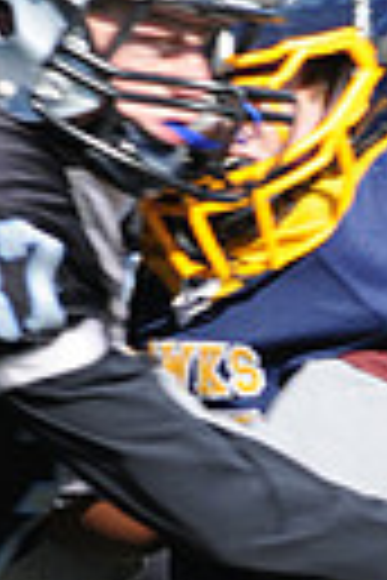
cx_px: 268
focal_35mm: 2022
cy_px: 841
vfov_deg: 1.0
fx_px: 32602
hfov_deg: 0.7
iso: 200
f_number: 6.3
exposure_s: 1/500
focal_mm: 300
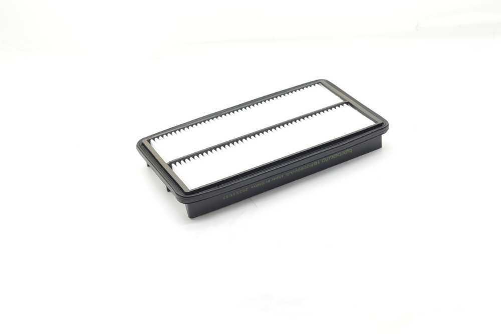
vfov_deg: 27.0
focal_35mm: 50
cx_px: 250
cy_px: 167
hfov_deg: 39.6
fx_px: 696
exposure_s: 1/80
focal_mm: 50
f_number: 8
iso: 2800
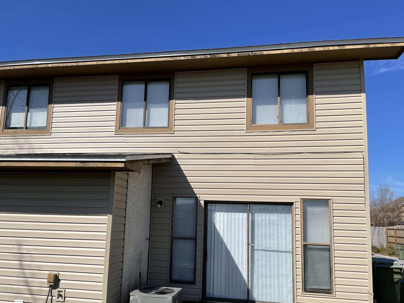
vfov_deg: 46.6
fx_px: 350
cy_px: 174
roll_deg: -1.9
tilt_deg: +9.0
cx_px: 182
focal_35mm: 30
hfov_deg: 59.8
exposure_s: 1/5814
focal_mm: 4.2
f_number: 1.6
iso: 32
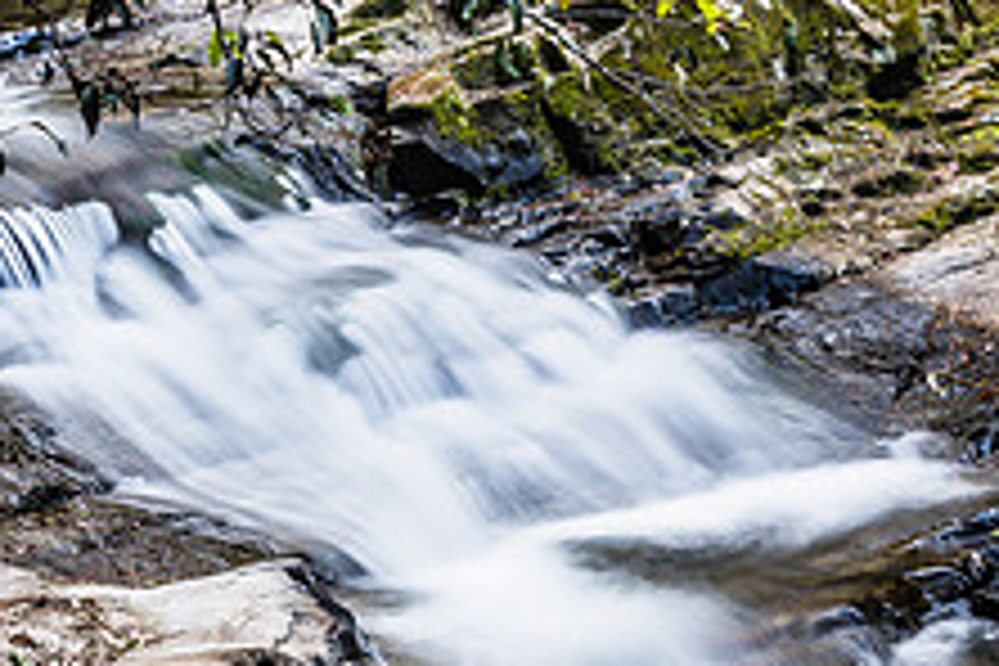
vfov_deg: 8.7
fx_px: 4356
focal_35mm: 157
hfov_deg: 13.1
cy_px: 565
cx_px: 630
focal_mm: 40
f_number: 8
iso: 125
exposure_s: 3
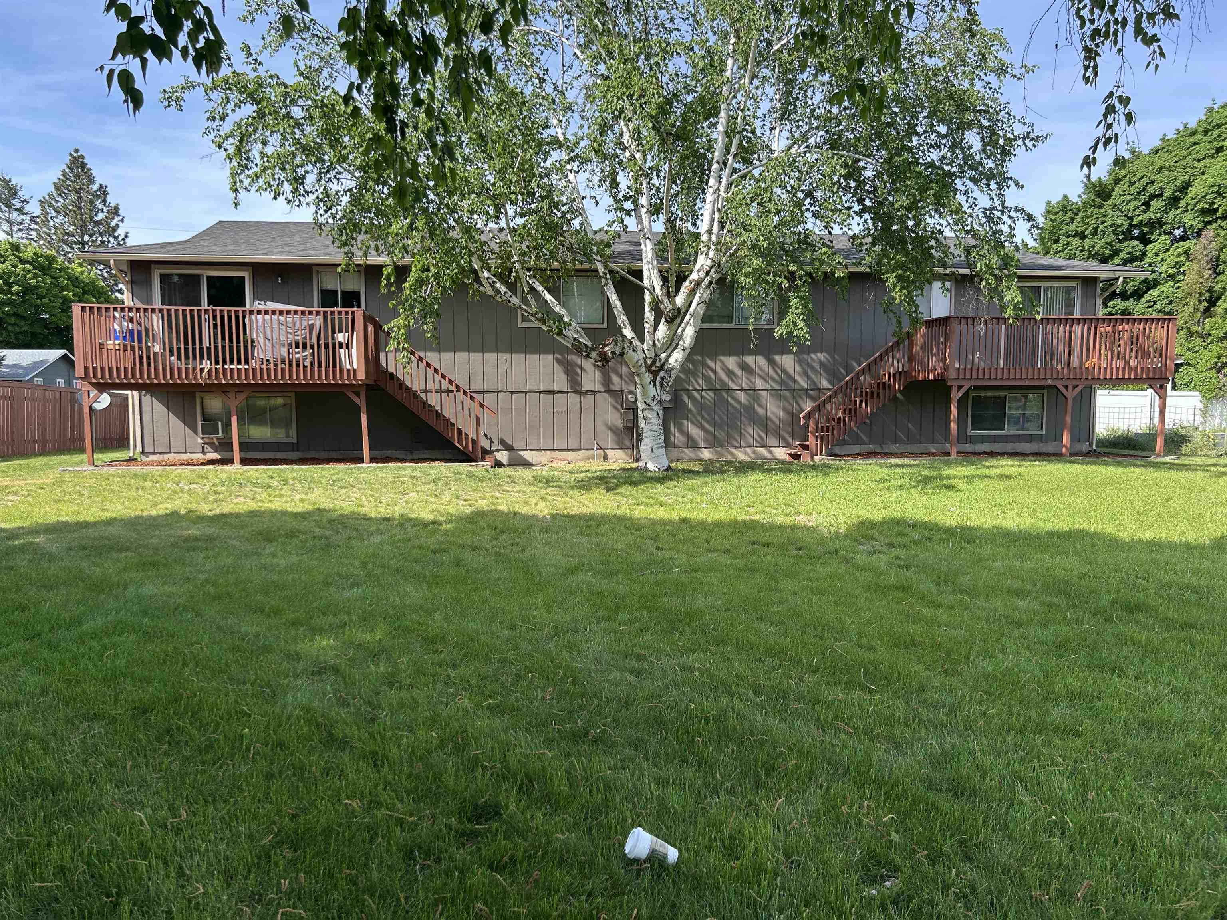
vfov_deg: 53.1
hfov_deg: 67.3
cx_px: 614
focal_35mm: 26
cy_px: 460
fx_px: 922
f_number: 1.5
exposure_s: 1/1159
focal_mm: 5.7
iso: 50
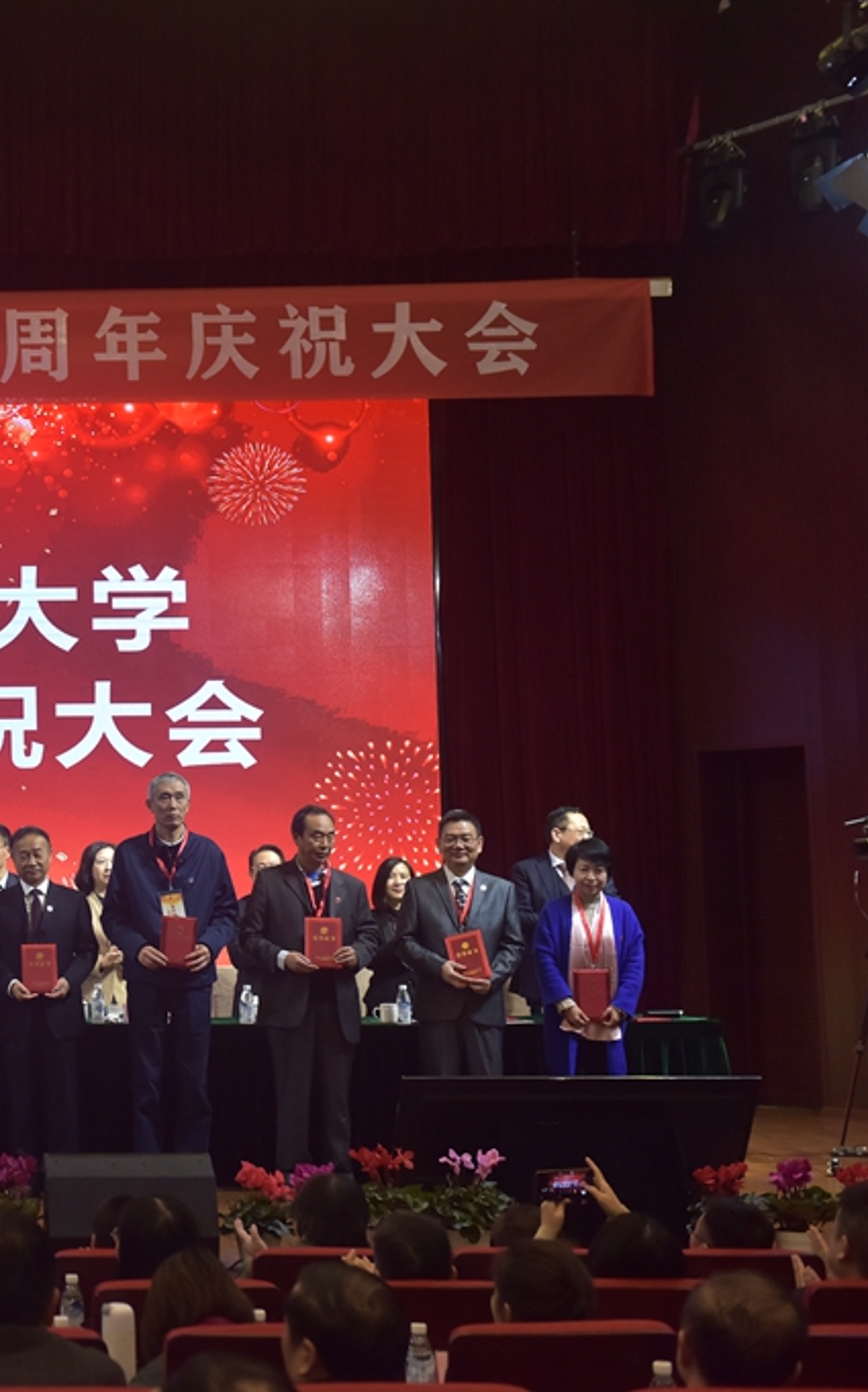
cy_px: 696
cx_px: -176
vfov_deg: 29.8
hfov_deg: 17.9
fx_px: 2614
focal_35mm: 69
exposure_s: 1/200
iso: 1000
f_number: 3.5
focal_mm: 45
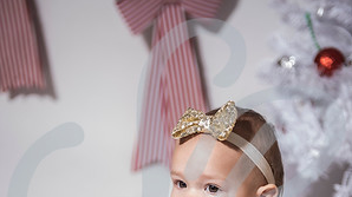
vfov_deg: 12.5
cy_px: 217
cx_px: 176
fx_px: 886
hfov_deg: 22.5
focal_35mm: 95
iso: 100
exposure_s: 1/125
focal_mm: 60
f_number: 2.8
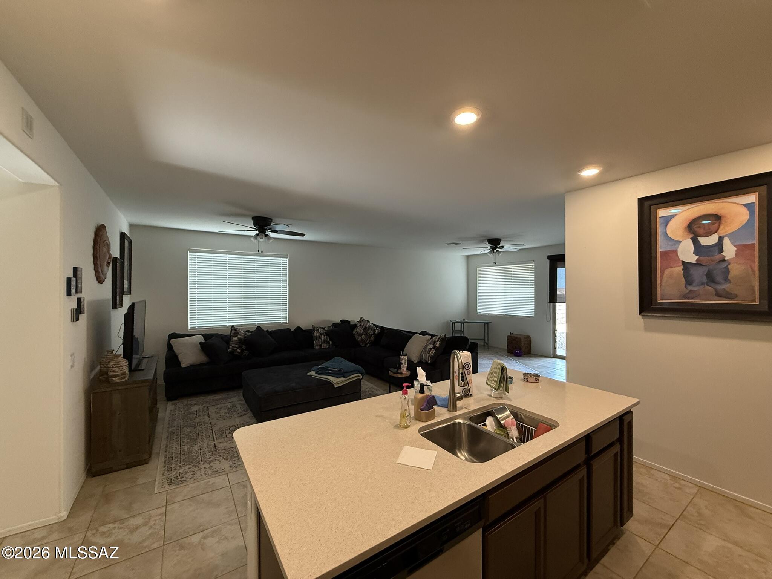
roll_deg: +0.5
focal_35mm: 14
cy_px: 290
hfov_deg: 102.1
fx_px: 312
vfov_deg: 85.7
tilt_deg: -0.9
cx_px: 386
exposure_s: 1/60
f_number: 2.2
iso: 200
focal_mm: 2.22
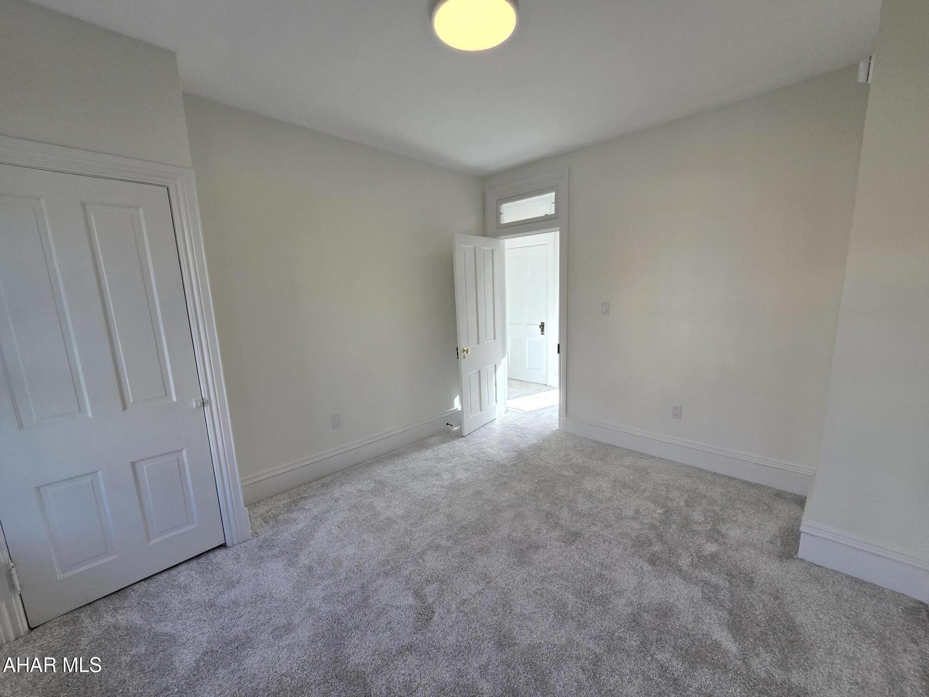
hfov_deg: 106.2
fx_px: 349
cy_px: 348
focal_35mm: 13
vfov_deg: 89.9
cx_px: 464
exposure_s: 1/122
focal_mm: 2.2
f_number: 2.2
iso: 50
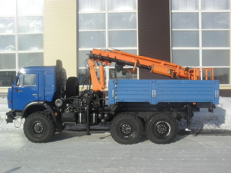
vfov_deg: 40.7
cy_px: 86
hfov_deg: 52.6
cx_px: 116
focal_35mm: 35
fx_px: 234
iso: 100
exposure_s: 1/350
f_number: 8.4
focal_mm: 6.3
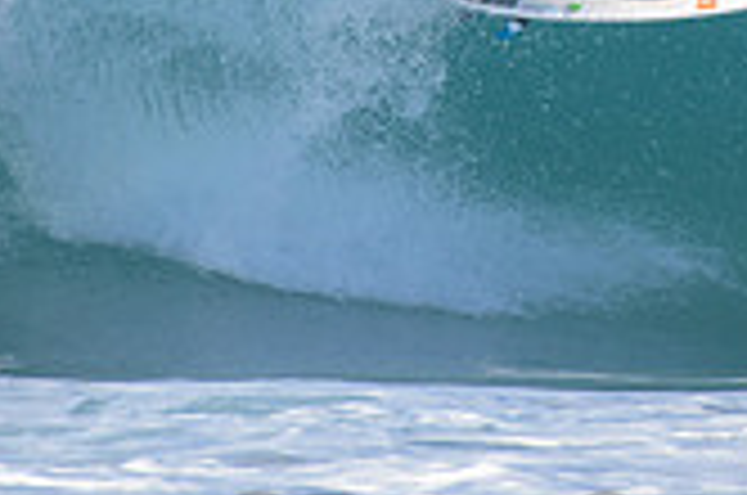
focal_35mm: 1752
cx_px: 567
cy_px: -214
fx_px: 36284
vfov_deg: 0.8
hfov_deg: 1.2
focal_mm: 500
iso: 320
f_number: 5.6
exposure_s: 1/2000
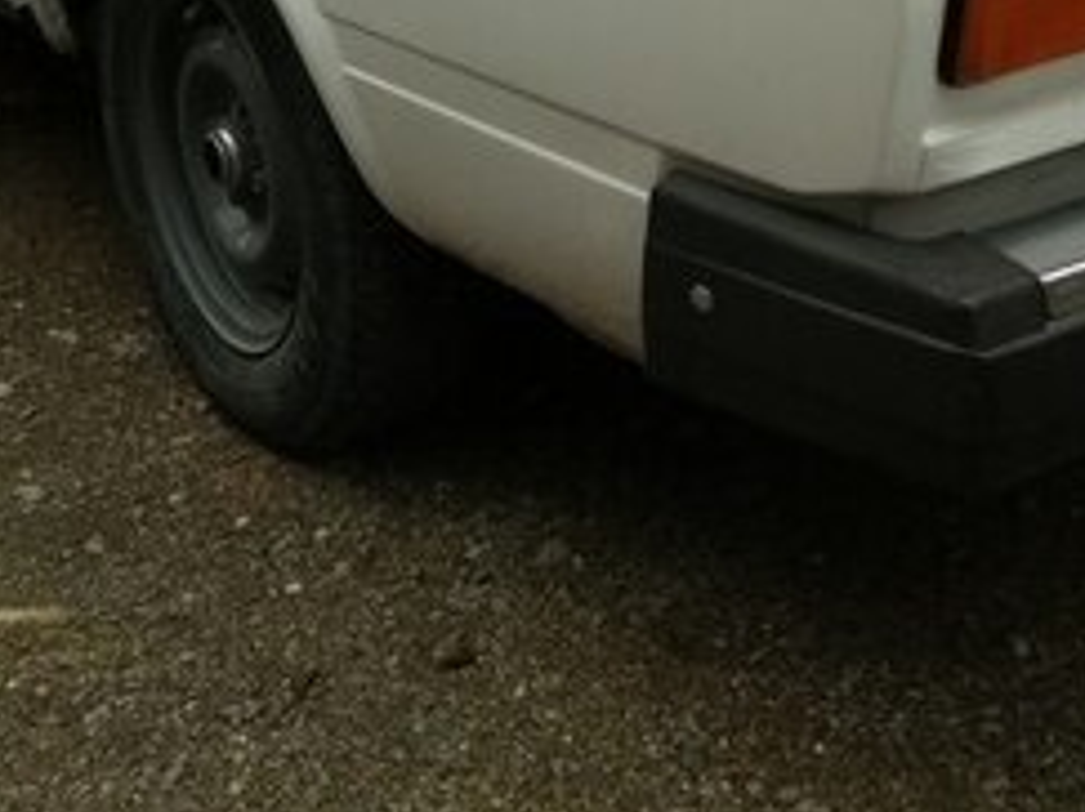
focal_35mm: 57
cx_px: 723
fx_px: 1786
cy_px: -270
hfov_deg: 33.5
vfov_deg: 22.6
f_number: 2
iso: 100
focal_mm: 3.57
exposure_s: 1/182
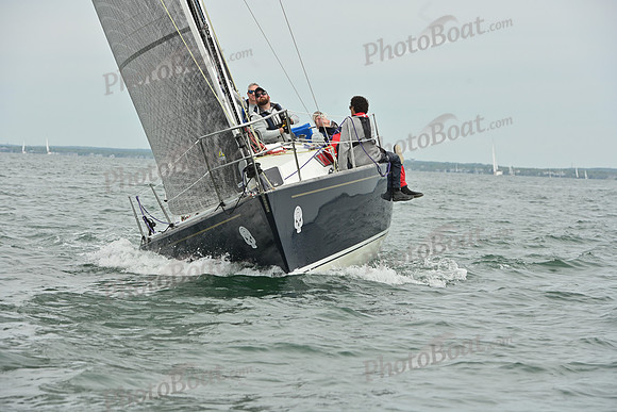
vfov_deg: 9.2
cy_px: 206
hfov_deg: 13.7
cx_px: 308
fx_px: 2571
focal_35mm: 150
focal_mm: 150
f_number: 7.1
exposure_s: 1/1600
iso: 320
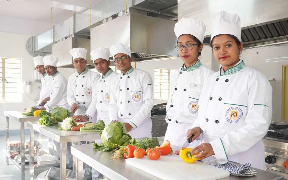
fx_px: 255
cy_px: 96
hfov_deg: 58.9
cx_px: 143
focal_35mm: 33
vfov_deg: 38.8
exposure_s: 1/250
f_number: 4
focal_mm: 21
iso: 1250
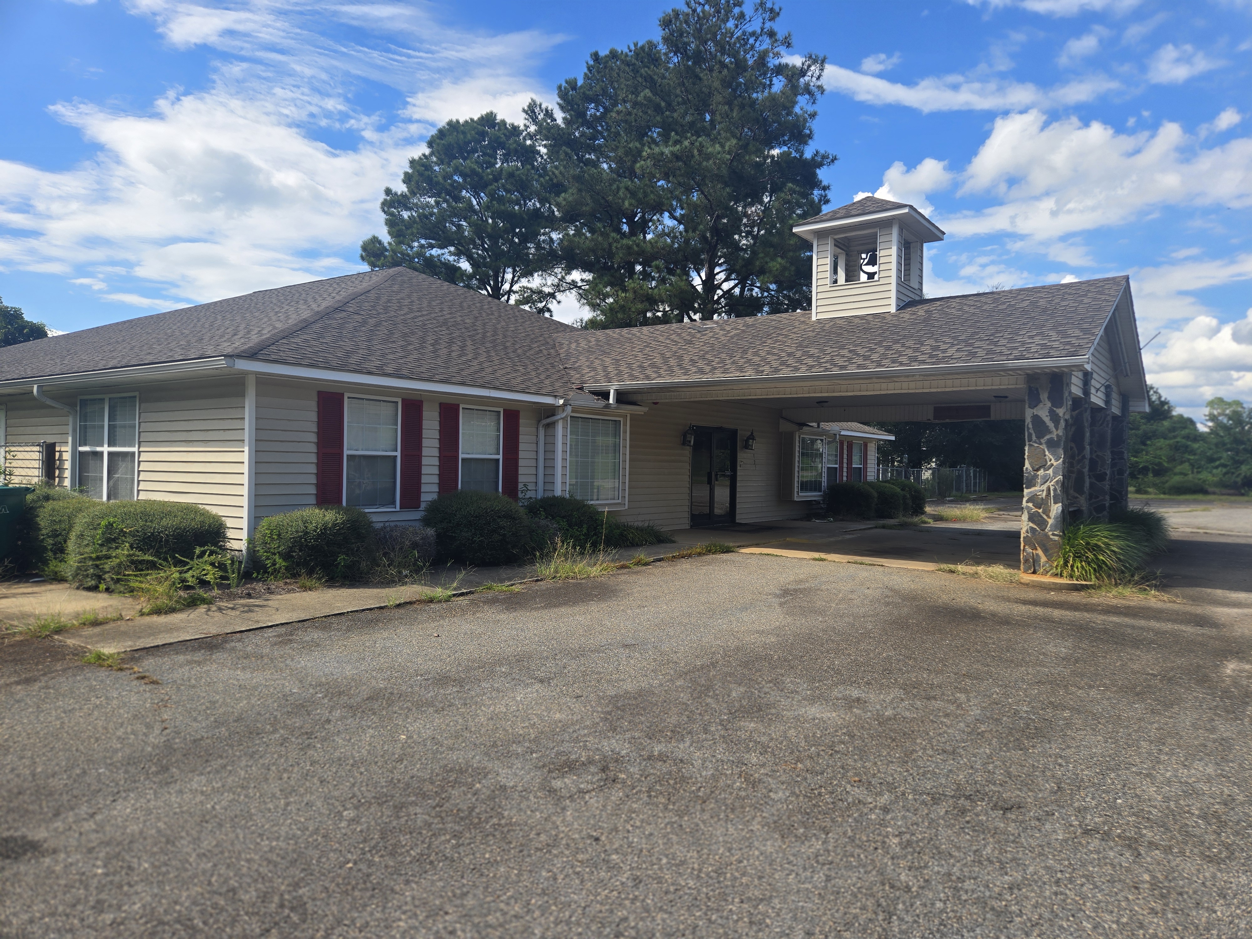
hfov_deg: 73.9
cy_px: 470
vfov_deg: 58.9
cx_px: 626
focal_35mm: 23
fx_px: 832
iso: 25
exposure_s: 1/1361
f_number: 1.8
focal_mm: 5.4
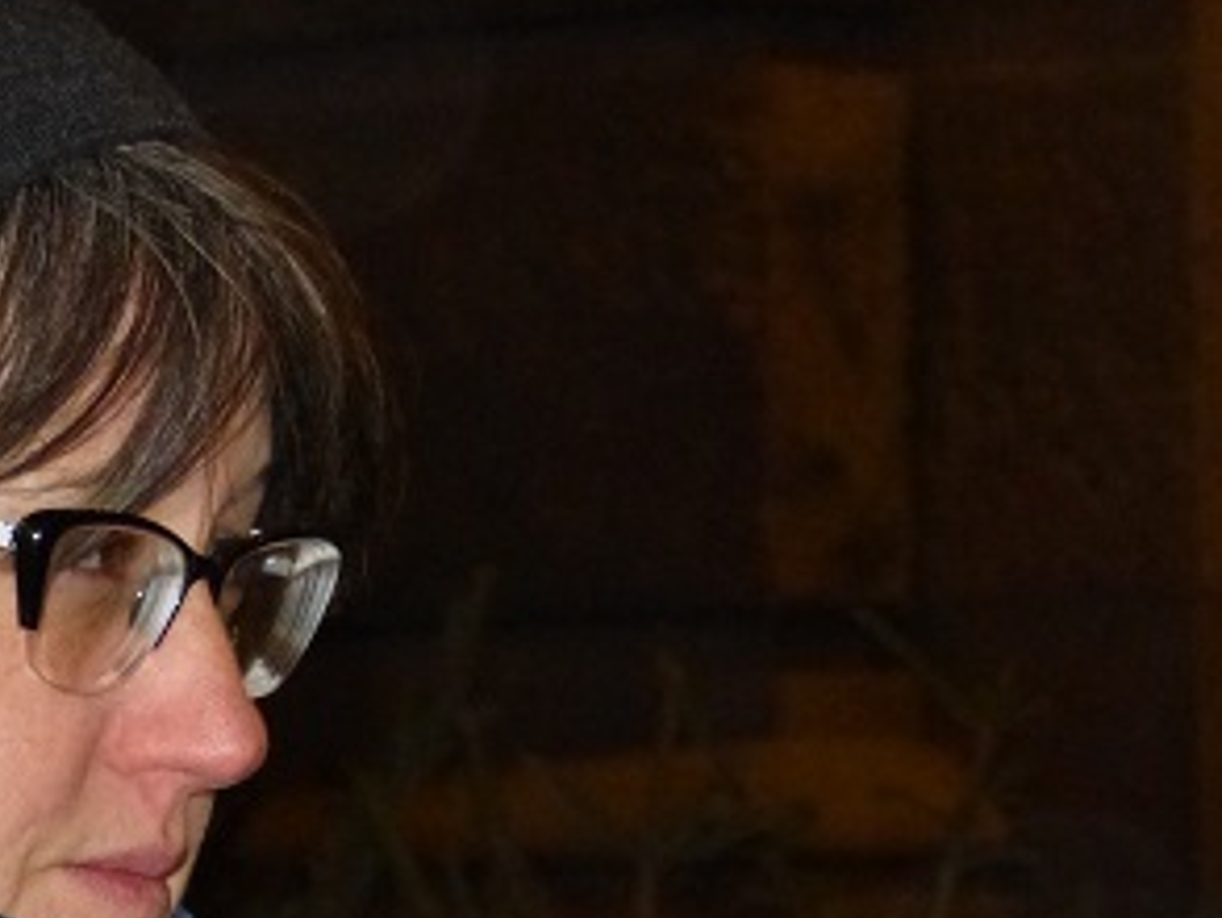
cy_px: 935
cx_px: -104
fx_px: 10595
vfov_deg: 4.9
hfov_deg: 6.6
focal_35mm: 300
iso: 800
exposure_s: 1/60
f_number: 3.6
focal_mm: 21.9
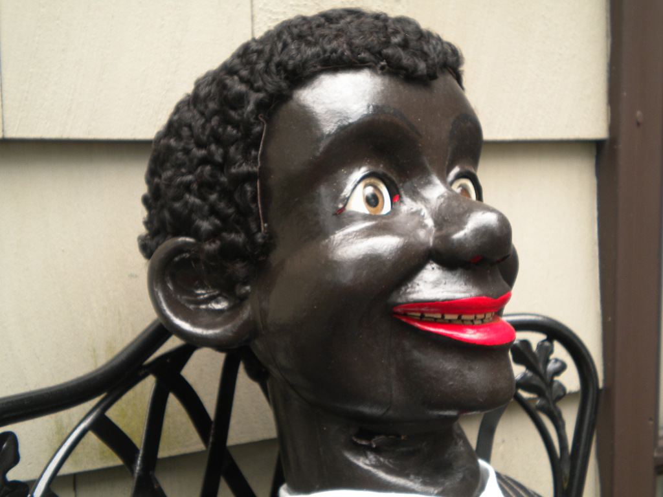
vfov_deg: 28.0
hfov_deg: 36.8
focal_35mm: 52
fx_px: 996
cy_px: 248
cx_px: 332
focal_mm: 9.3
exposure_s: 1/65.7
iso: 85
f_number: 3.9
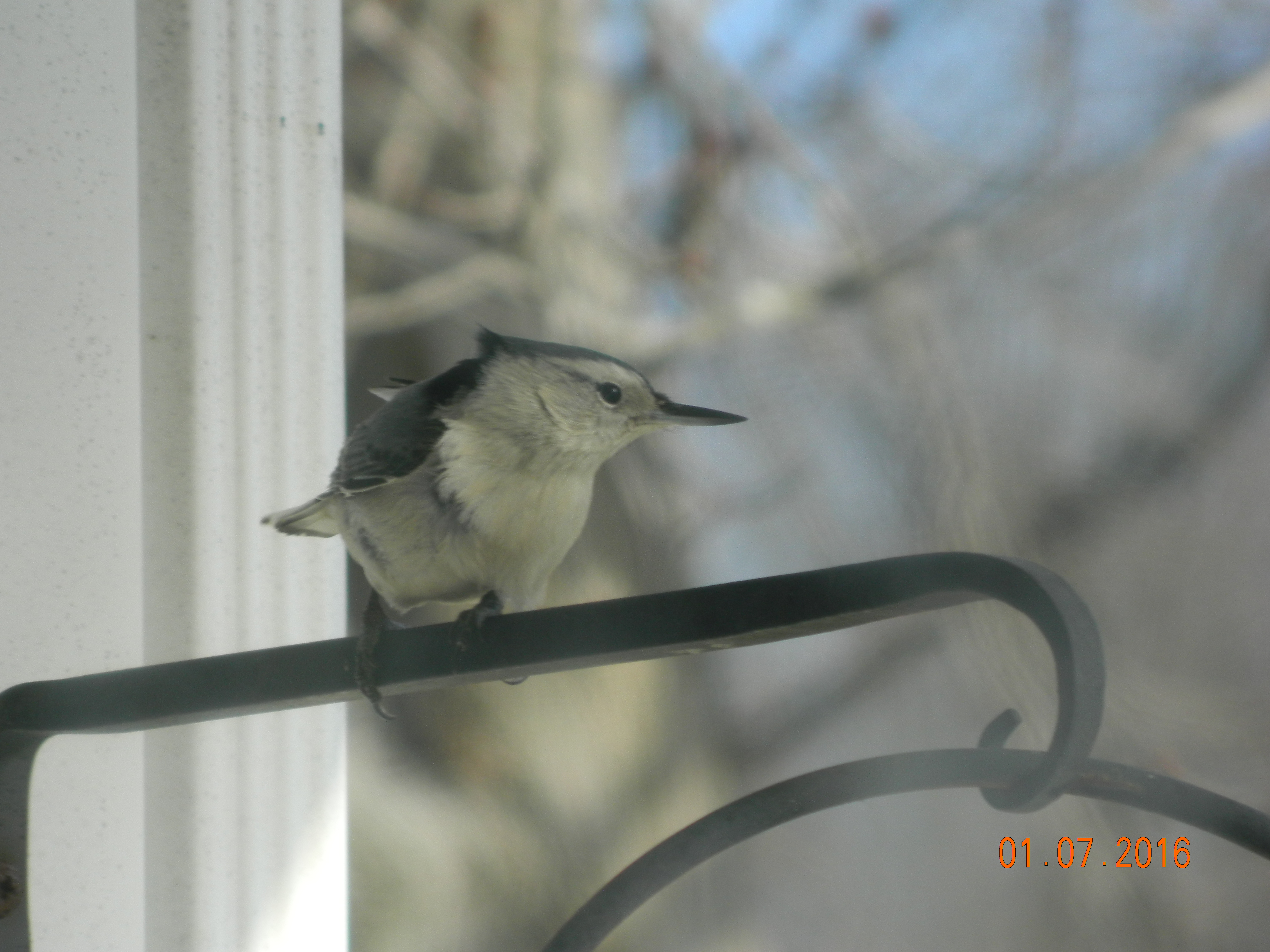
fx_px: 19261
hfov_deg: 3.8
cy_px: 476
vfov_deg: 2.8
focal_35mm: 525
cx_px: 635
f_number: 5.8
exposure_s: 1/125
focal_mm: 94.5
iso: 80
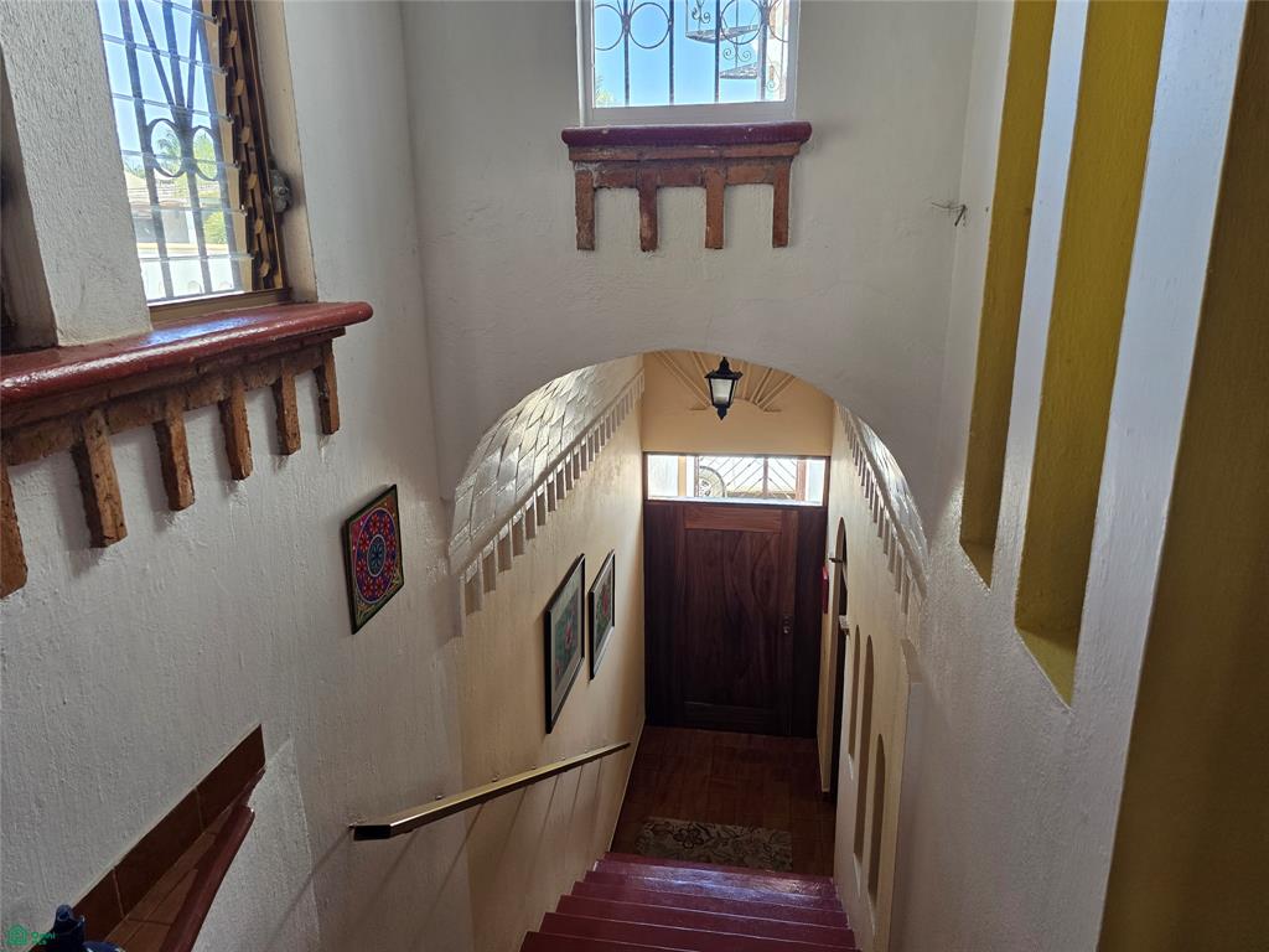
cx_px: 634
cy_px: 476
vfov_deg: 58.9
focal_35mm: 23
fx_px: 843
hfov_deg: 73.9
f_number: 1.7
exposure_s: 1/180
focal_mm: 6.3
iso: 160
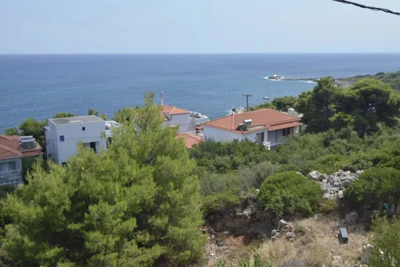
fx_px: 400
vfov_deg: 36.9
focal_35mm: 36
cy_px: 134
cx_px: 200
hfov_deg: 53.1
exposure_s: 1/4000
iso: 1600
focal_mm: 24
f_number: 9
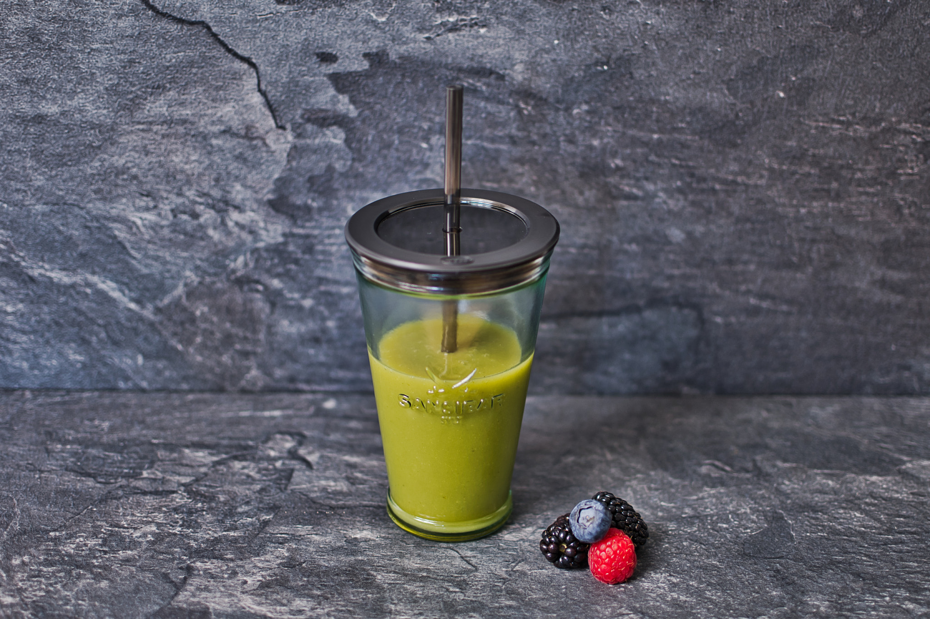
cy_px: 310
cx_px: 465
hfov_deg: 38.2
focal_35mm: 52
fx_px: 1343
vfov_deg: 26.0
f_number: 1.8
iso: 100
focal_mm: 35
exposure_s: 1/50
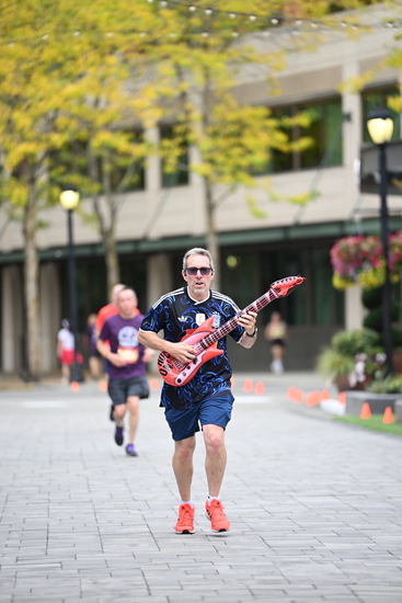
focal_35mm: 200
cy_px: 302
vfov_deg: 10.3
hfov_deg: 6.9
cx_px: 201
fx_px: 3348
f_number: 2.8
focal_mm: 200
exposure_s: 1/1600
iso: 640
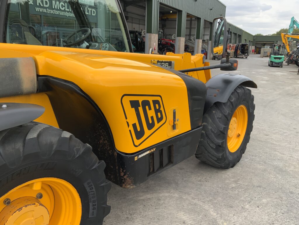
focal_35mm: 29
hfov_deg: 61.7
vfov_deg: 48.2
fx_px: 250
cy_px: 112
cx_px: 150
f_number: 1.8
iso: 16
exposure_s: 1/372
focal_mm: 3
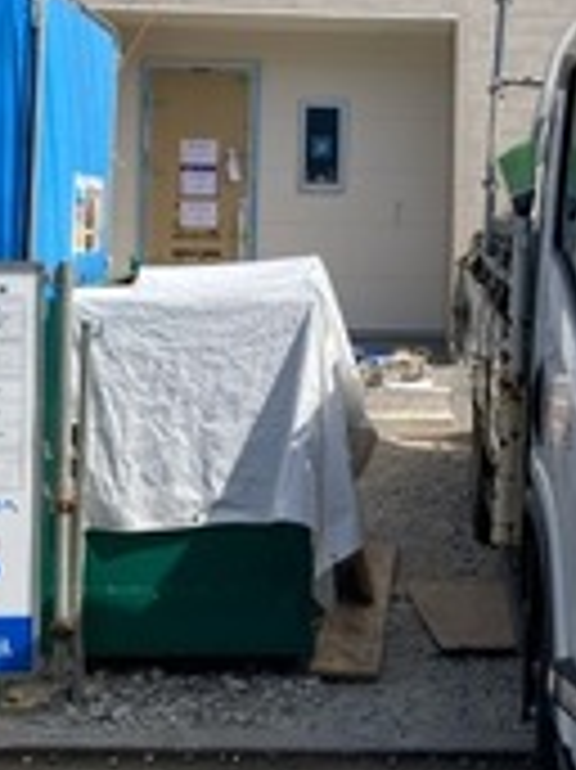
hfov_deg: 24.6
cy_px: 185
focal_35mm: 59
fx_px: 1311
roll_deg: +0.3
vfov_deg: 32.1
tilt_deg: +2.4
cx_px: 400
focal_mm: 3.99
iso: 20
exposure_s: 1/1675
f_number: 1.8
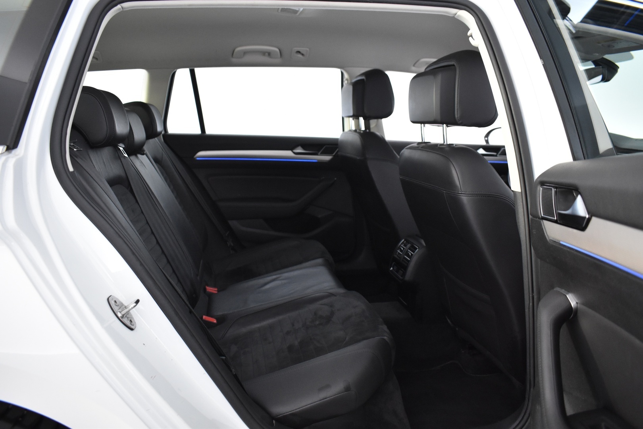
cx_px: 322
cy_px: 214
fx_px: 482
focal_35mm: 27
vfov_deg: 47.9
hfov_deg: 67.4
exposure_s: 1/30
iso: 2000
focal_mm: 18
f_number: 3.5
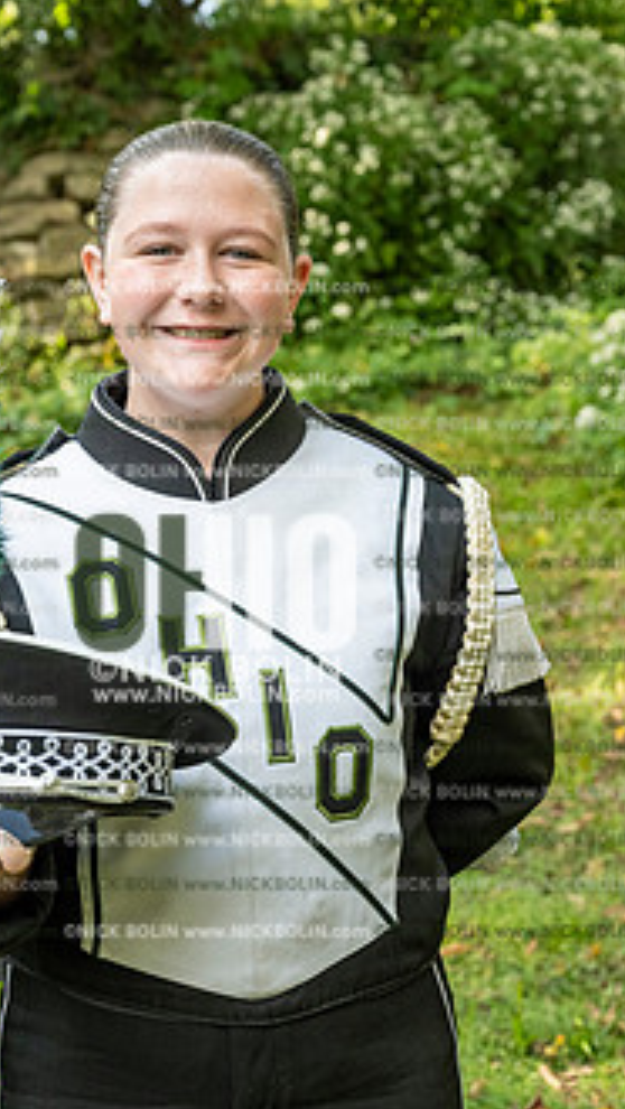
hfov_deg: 15.1
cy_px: 608
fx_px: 2353
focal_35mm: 80
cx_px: 215
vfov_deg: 26.5
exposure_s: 1/640
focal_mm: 56
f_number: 5.6
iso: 1000
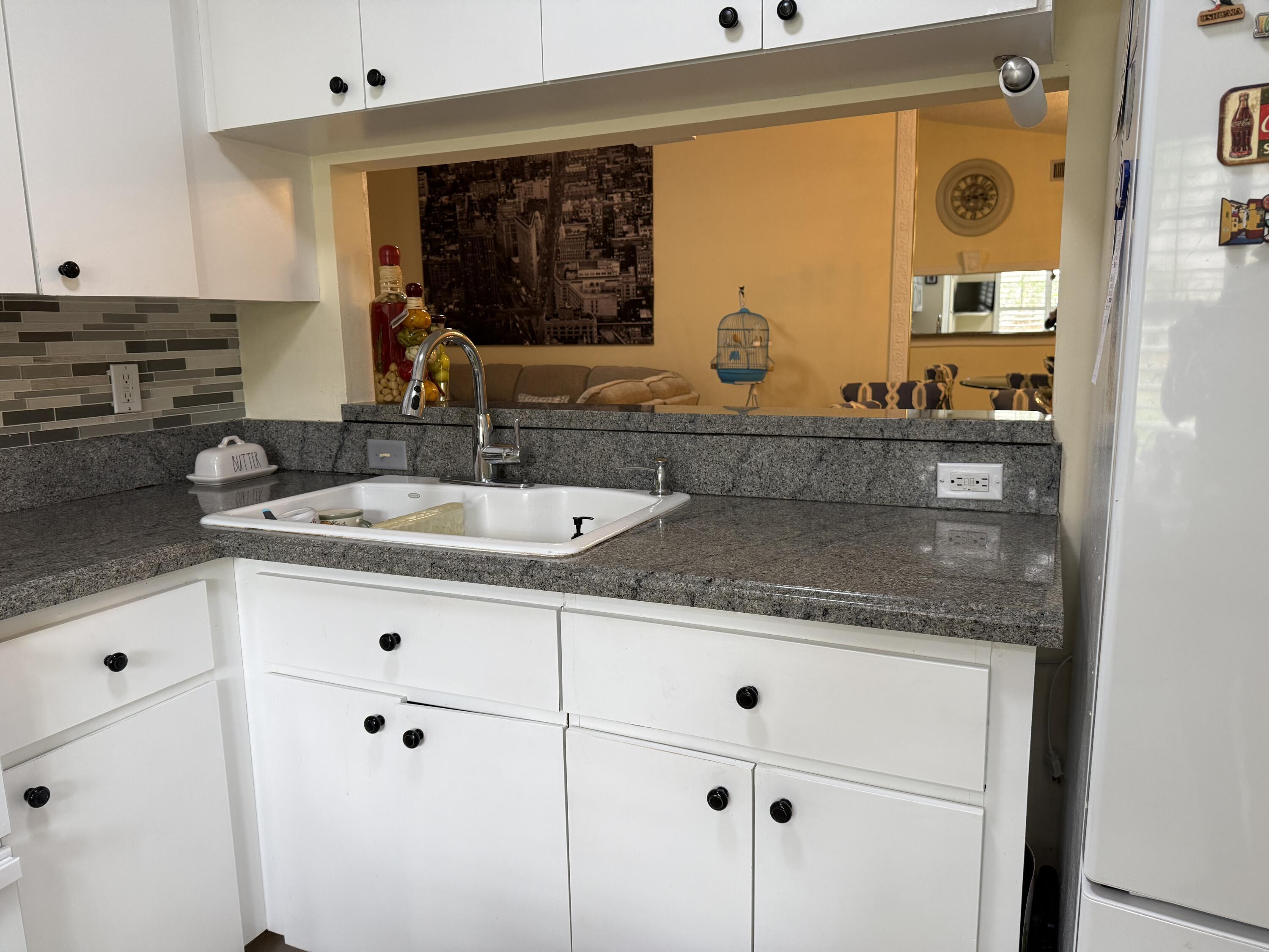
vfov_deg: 56.8
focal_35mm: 24
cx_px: 634
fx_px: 880
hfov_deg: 71.6
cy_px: 476
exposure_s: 1/120
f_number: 1.78
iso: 200
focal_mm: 6.76
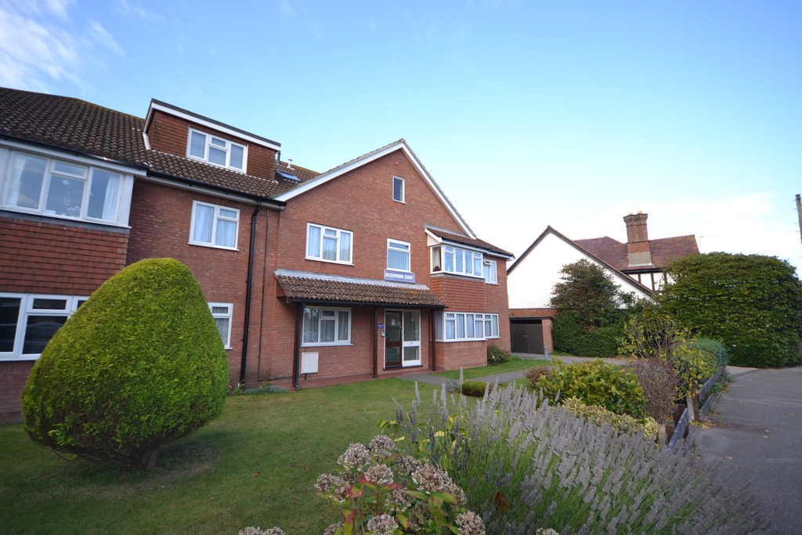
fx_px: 334
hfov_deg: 100.4
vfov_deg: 77.3
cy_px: 268
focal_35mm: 15
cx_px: 401
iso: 100
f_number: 4
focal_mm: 10
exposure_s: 1/125
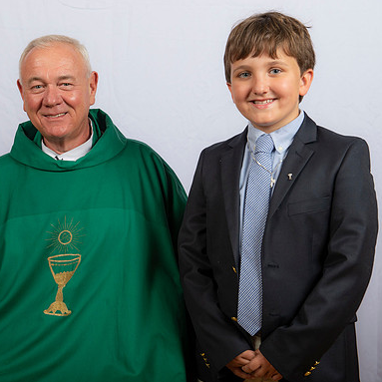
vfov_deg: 24.0
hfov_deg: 23.8
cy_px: 191
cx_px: 116
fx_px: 899
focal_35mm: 72
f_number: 8
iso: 320
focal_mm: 56
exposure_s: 1/200
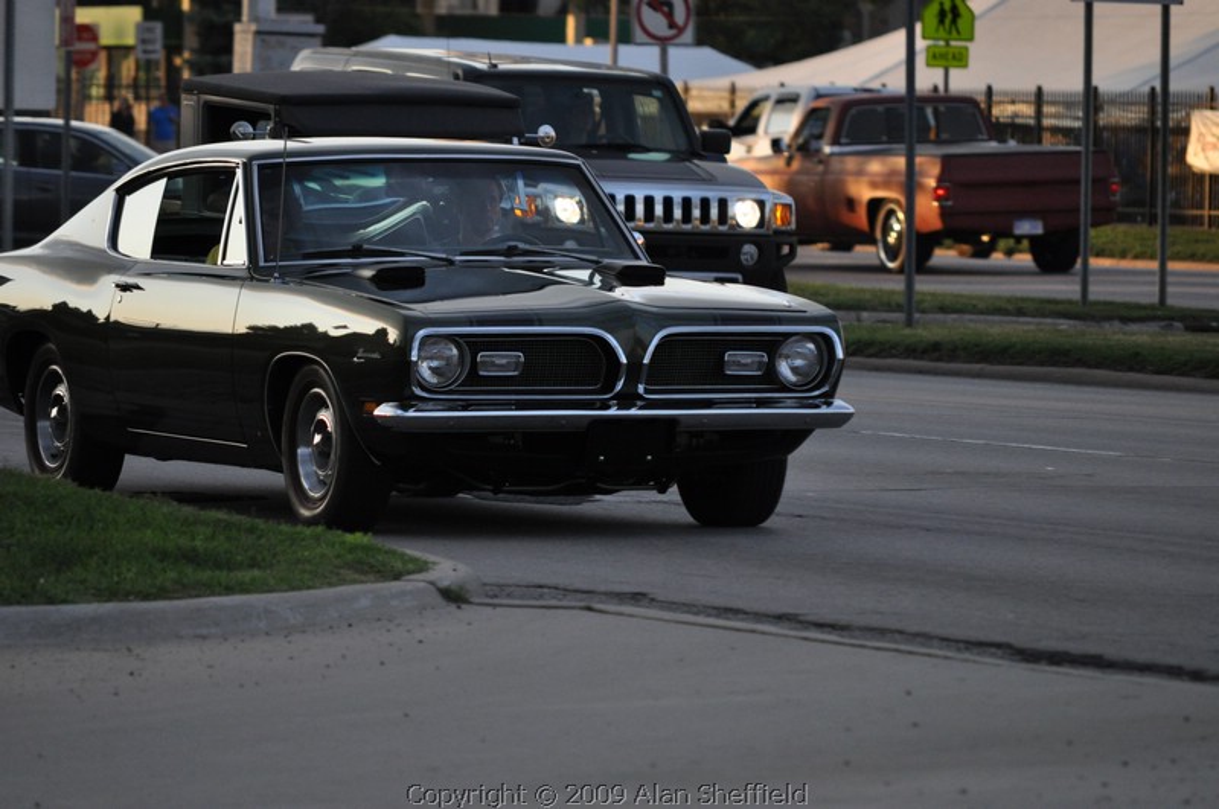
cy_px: 404
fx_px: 10144
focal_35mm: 300
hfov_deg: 6.9
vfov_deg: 4.6
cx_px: 610
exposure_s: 1/640
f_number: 5.6
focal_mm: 200
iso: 800
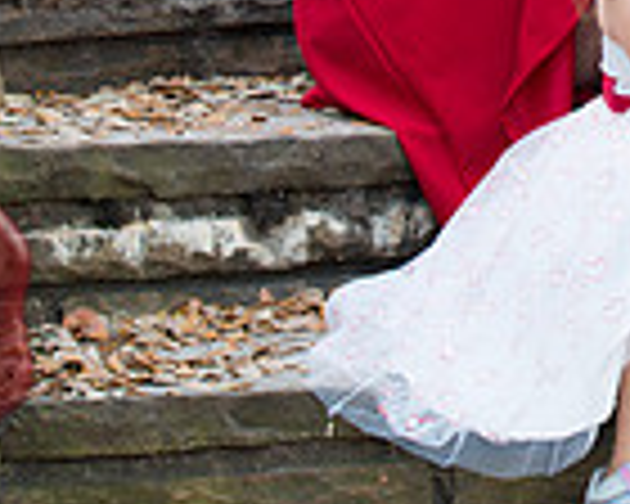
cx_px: 864
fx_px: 5072
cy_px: -245
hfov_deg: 7.0
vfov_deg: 5.6
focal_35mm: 272
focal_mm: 70
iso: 200
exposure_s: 1/10
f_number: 5
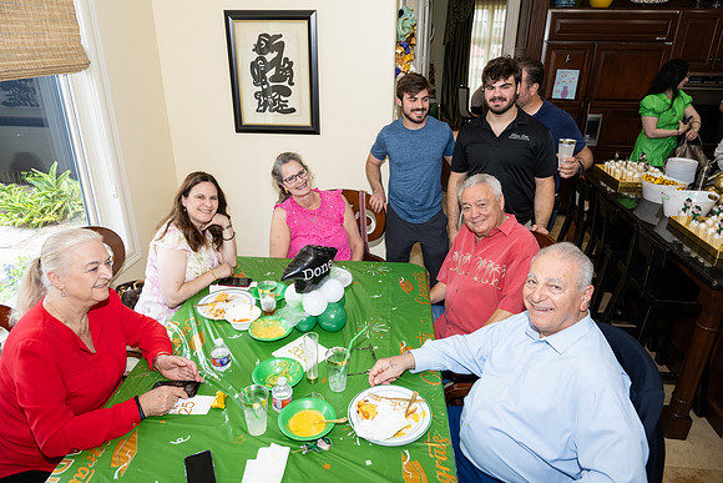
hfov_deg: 73.7
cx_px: 362
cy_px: 242
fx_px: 482
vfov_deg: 53.2
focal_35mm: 24
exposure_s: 1/200
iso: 800
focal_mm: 24
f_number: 5.6
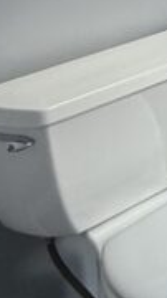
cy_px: -144
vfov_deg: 20.9
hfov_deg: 9.4
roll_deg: -2.6
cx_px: 562
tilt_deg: -6.1
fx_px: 686
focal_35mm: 87
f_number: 2.2
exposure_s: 1/120
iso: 100
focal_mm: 2.22
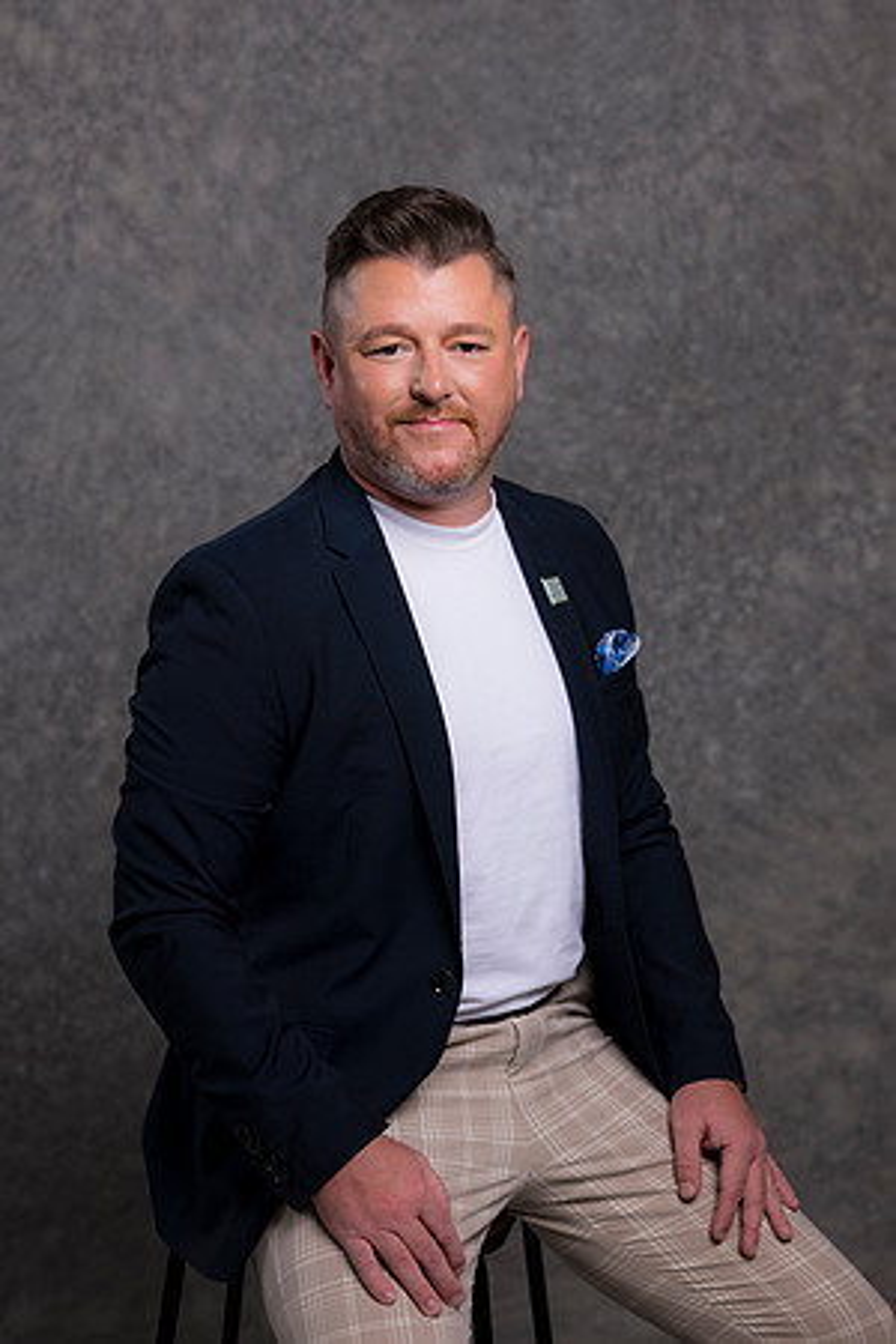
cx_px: 448
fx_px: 3173
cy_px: 672
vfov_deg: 23.9
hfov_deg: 16.1
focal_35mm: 85
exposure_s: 1/200
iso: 100
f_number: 5
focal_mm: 85
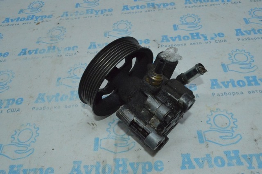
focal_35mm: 30
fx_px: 218
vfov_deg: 43.5
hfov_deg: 62.0
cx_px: 131
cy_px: 87
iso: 5000
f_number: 16
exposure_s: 1/200
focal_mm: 20
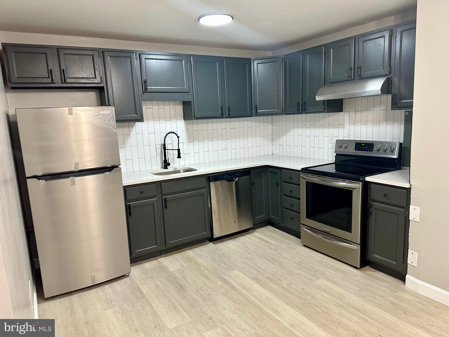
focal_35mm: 24
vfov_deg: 56.8
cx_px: 224
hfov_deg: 71.6
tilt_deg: -9.3
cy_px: 168
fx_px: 311
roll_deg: +2.8
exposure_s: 1/60
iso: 160
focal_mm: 6.86
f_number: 1.78
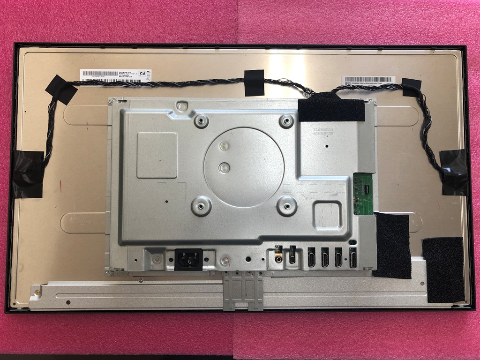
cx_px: 240
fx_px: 388
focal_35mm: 28
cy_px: 180
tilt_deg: -86.9
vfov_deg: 49.7
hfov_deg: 63.4
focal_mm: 3.99
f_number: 1.8
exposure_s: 1/100
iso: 32
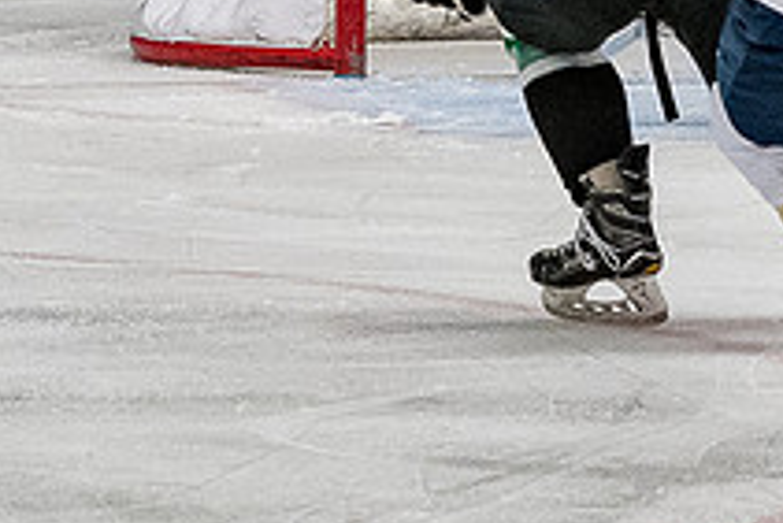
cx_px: 1322
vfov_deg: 1.5
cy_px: -34
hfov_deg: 2.3
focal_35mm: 909
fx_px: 19784
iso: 2000
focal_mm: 125
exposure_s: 1/800
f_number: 3.5
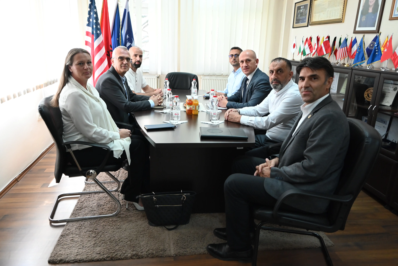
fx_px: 304
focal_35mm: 28
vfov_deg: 47.2
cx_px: 199
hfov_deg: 66.4
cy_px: 133
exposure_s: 1/125
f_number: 4.5
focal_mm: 27.5
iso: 2500
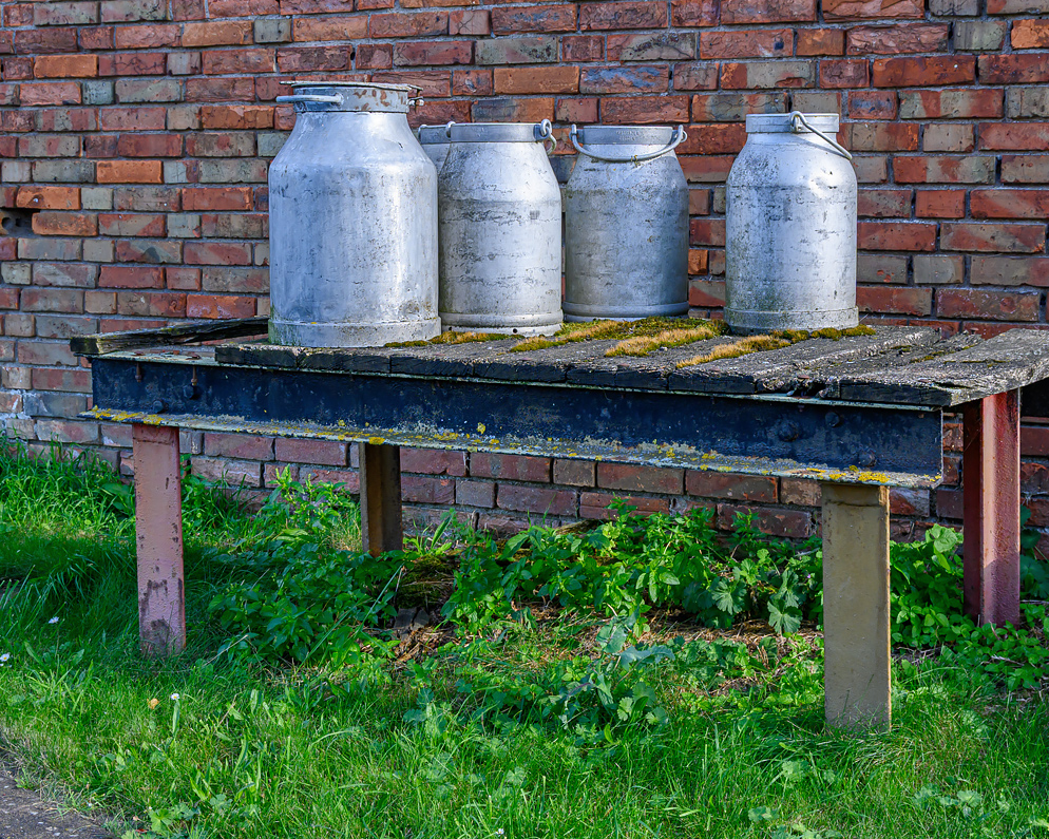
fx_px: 1583
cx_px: 625
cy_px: 421
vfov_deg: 29.7
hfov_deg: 36.5
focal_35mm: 51
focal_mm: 30
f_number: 8
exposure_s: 1/125
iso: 200
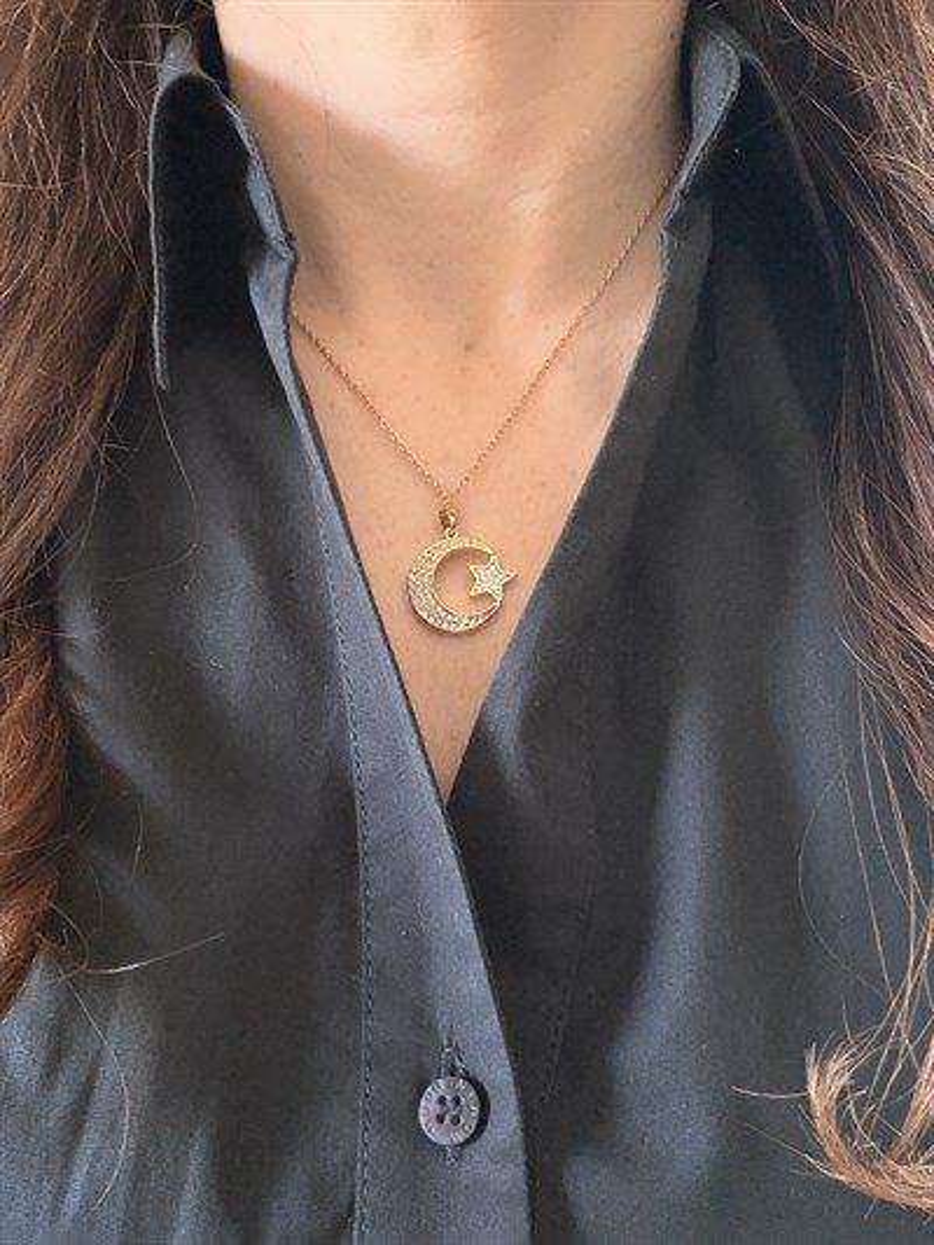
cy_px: 622
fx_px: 1079
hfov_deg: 46.8
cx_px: 467
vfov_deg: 60.0
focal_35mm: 30
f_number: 1.9
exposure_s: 1/60
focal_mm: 2.71
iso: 250
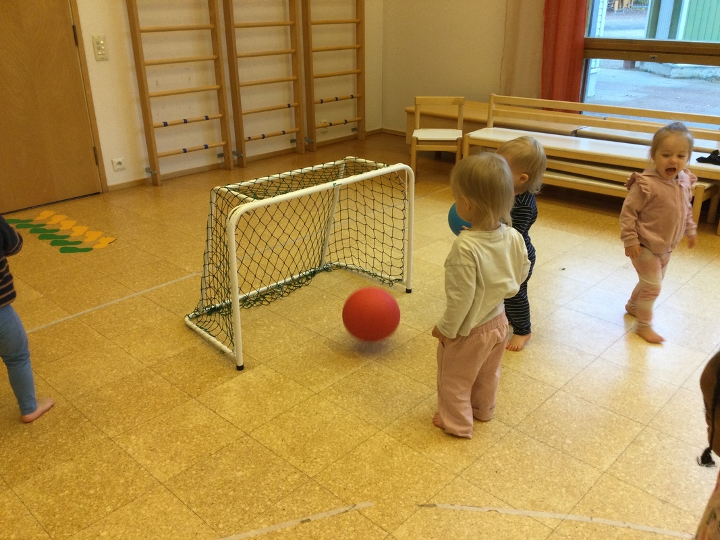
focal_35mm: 31
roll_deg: -1.6
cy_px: 270
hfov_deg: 58.4
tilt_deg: -24.7
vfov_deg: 45.4
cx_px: 360
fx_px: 645
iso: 32
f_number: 2.4
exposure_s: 1/33
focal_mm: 3.3
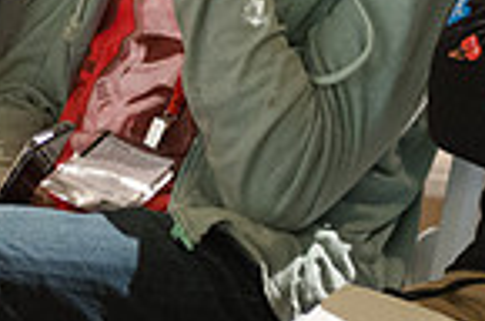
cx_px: 194
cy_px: -179
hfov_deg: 6.4
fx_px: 4315
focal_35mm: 321
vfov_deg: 4.2
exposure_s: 1/200
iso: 4000
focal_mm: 80
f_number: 2.8
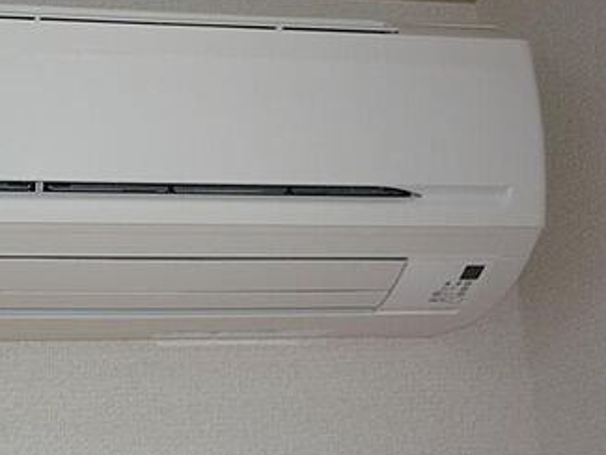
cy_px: 153
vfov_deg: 22.5
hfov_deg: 28.8
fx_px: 1138
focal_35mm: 65
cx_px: 73
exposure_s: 1/30
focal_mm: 5.5
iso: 100
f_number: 2.8
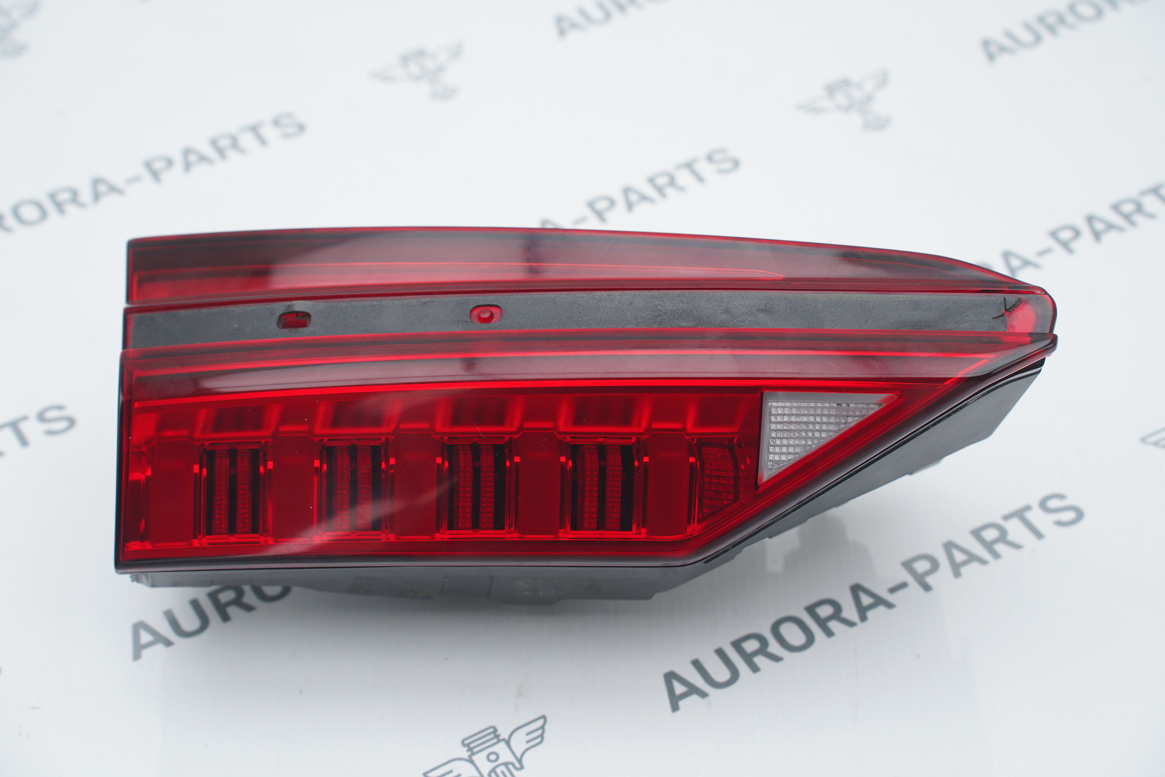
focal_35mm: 75
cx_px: 582
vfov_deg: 18.2
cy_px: 388
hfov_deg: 27.0
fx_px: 2427
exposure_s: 1/160
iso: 500
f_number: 6.3
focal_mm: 75
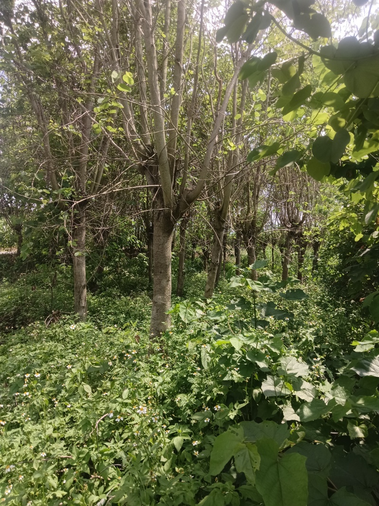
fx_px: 380
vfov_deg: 67.3
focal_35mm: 26
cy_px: 253
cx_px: 190
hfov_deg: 53.1
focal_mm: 4.05
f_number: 1.8
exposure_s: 1/348
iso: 100
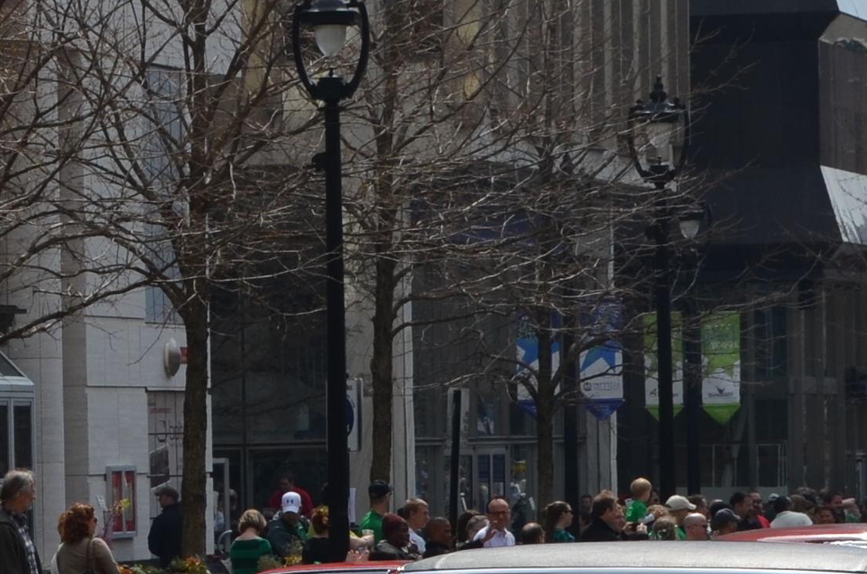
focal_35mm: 266
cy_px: 629
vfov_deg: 5.1
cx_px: -278
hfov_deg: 7.7
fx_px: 6392
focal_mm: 40
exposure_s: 1/320
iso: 100
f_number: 9
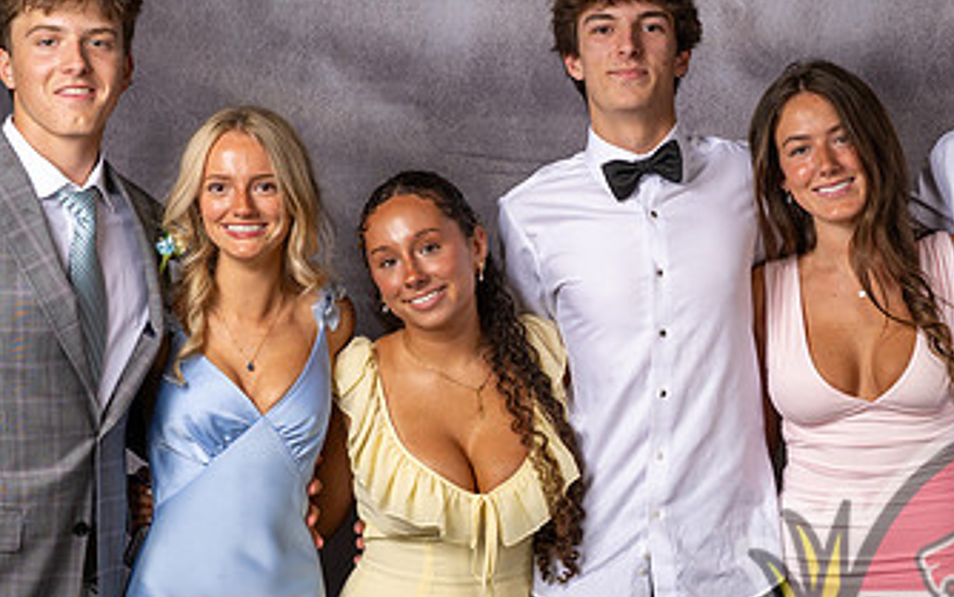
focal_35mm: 89
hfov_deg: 23.1
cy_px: 358
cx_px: 707
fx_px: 2315
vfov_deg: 14.7
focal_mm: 37
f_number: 4.5
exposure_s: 1/400
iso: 50
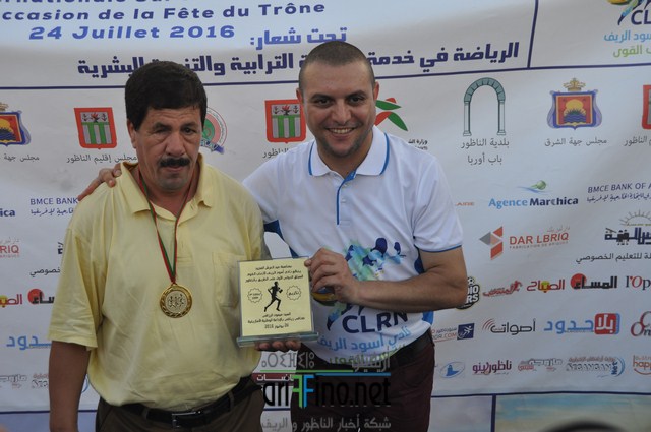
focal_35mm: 46
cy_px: 216
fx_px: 840
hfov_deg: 42.4
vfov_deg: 28.9
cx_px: 326
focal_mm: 31
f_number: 6.3
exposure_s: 1/160
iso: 200
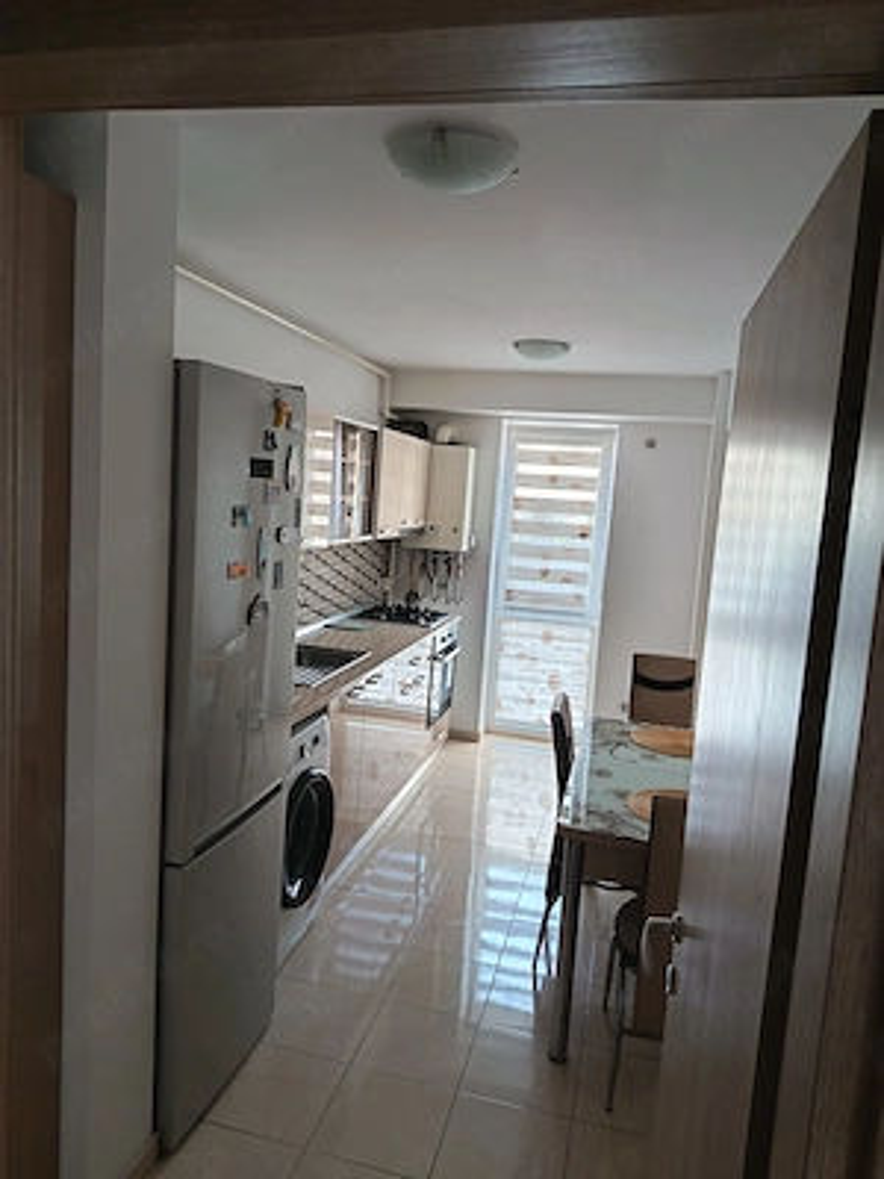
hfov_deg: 56.8
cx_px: 442
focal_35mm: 24
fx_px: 817
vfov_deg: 71.6
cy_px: 590
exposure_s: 1/33.3
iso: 928
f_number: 1.75
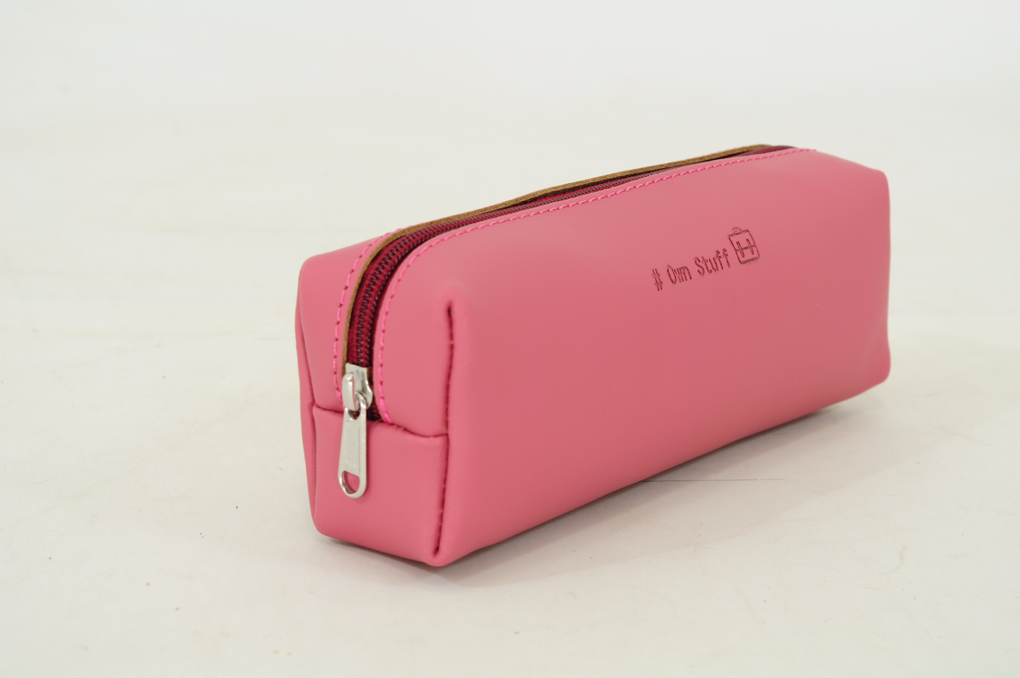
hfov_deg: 26.0
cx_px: 510
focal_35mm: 78
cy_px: 339
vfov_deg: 17.4
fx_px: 2207
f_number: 9
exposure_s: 1/25
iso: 200
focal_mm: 52
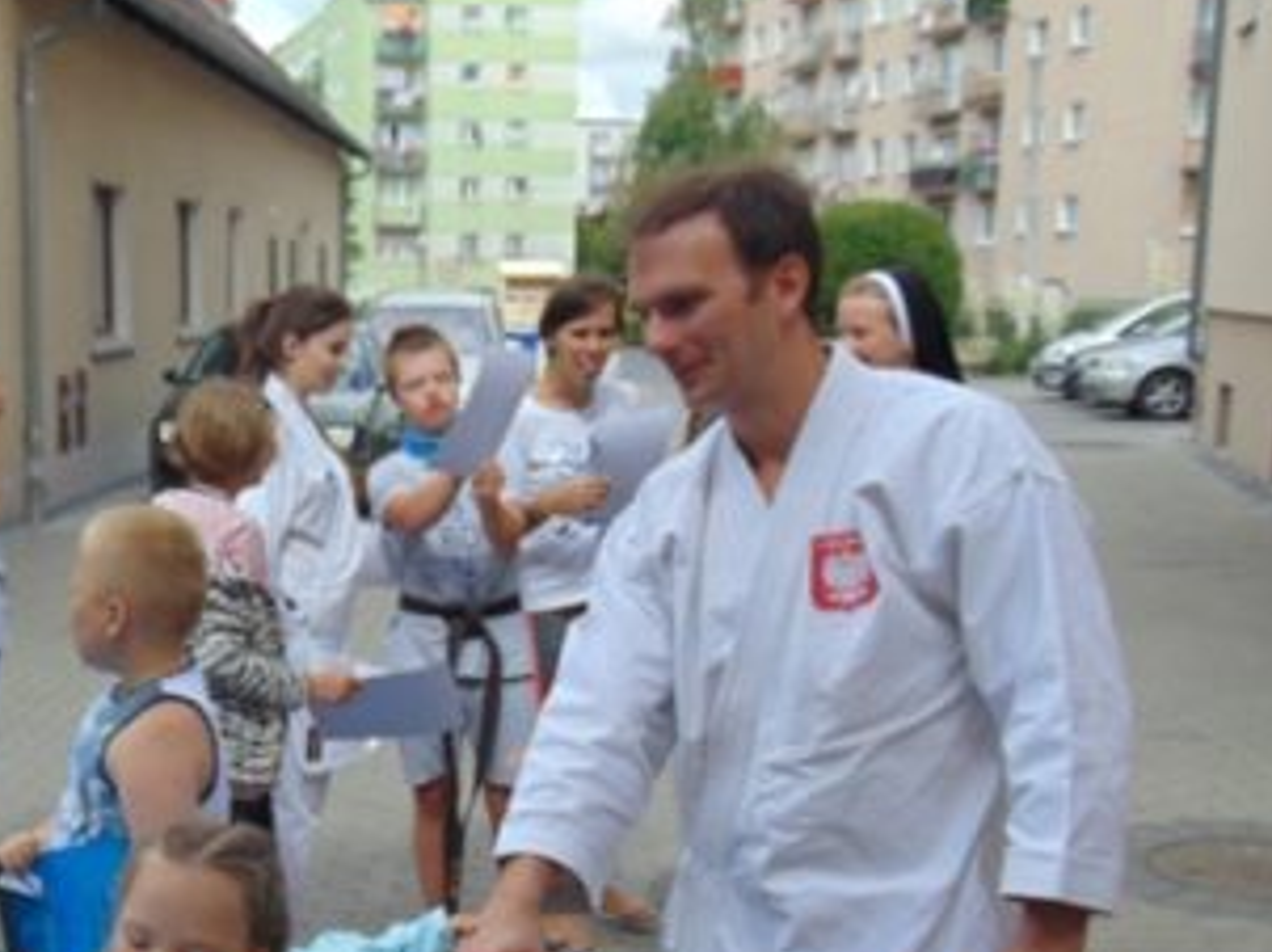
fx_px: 1946
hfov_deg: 34.7
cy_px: 678
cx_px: 202
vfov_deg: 27.2
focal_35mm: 53
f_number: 3
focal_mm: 4.5
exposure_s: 1/500
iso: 80
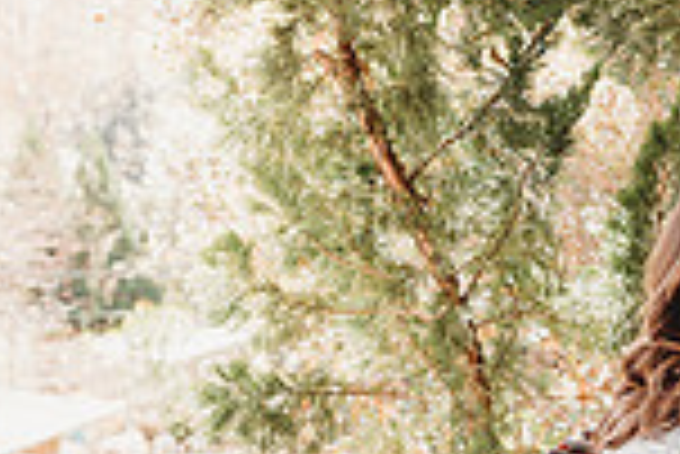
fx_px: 1739
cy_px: 402
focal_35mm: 92
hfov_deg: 20.3
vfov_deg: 14.8
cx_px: 883
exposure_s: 1/200
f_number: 4.5
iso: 400
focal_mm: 24
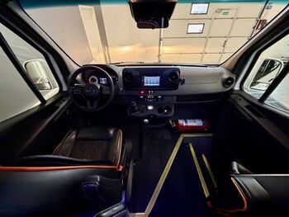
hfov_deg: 102.0
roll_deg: +0.3
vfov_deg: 85.7
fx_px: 117
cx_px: 144
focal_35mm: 14
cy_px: 108
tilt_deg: -39.0
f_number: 2.2
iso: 1000
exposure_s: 1/50
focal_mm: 2.22
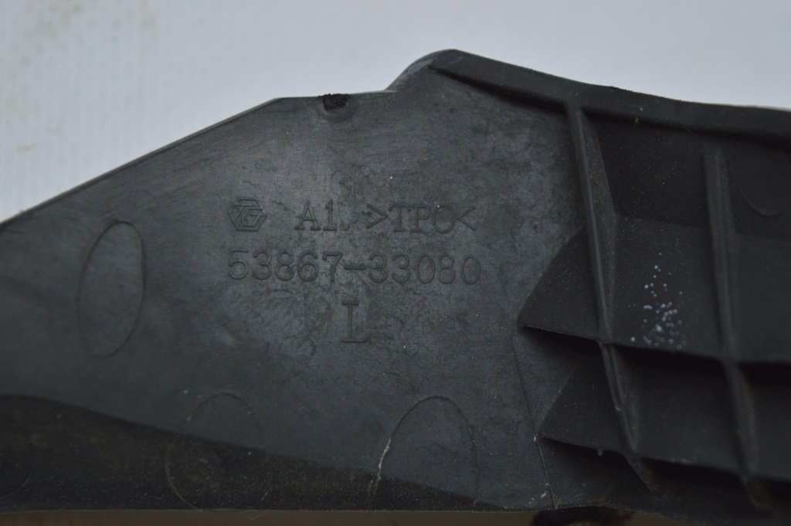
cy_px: 263
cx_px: 396
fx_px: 1811
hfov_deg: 24.6
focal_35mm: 82
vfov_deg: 16.5
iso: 400
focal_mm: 55
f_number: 5.6
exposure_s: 1/50
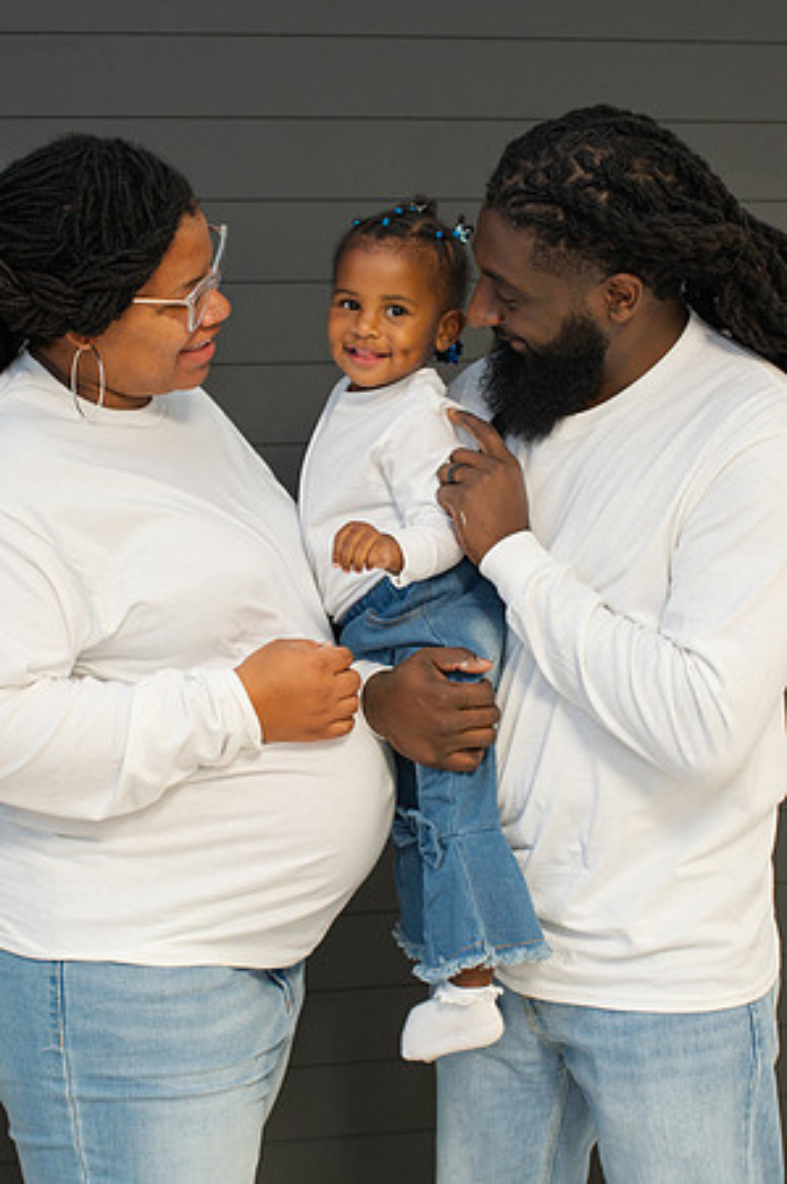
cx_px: 252
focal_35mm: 56
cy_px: 591
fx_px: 1852
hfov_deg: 23.9
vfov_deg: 35.5
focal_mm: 35
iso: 1000
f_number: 4
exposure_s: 1/200
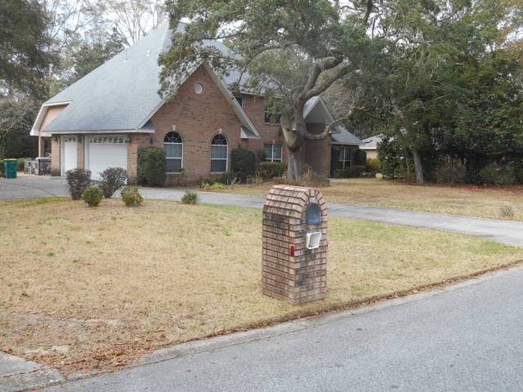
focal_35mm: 35
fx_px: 529
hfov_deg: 52.6
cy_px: 196
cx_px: 262
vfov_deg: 40.7
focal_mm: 6.3
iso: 80
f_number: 3.7
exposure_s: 1/160
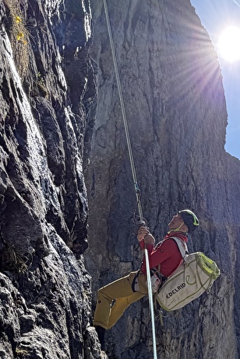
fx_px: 410
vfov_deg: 45.8
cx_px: 215
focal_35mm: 41
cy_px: 267
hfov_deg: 31.2
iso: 25
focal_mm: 2.22
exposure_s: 1/942
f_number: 2.2
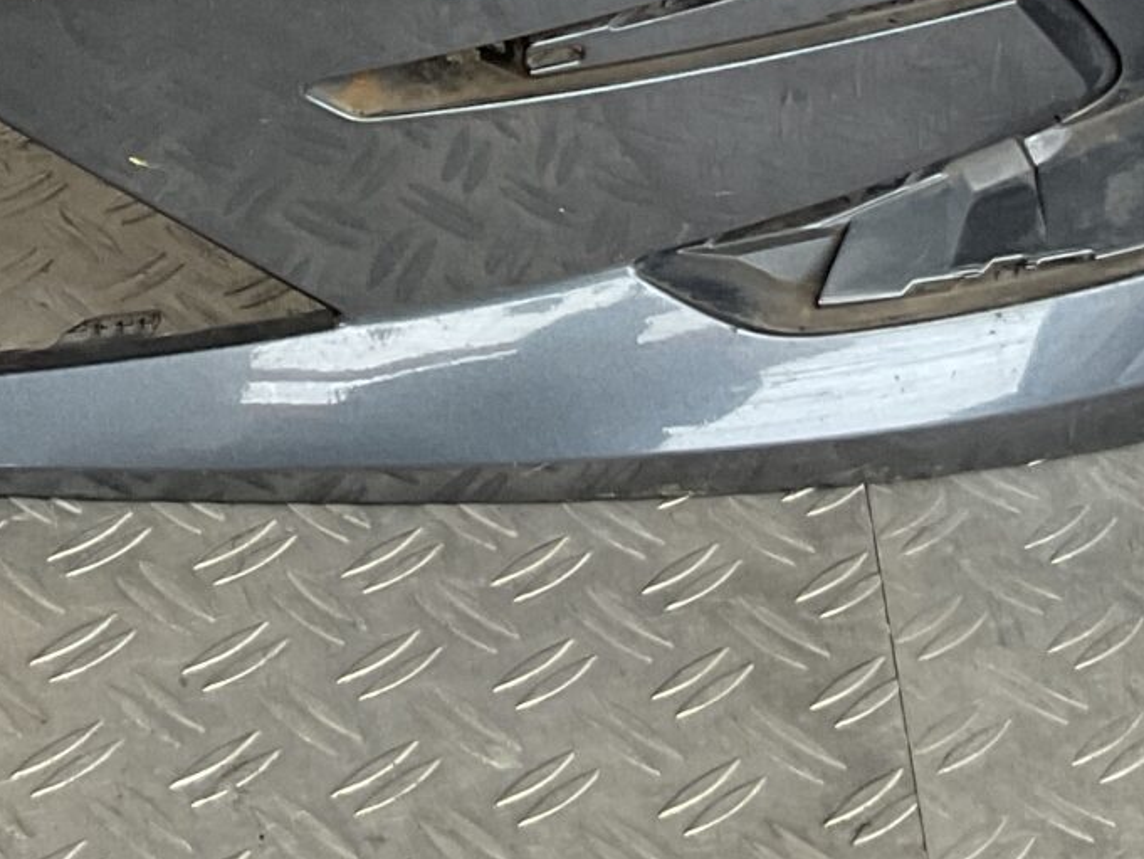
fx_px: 3603
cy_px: -563
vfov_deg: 12.6
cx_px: 71
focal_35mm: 109
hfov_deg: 17.7
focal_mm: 3
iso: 64
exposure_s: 1/120
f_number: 1.8
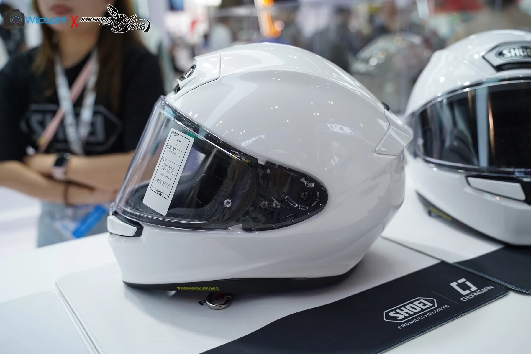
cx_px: 266
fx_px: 516
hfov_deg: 54.4
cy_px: 177
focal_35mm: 35
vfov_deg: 37.9
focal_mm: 35
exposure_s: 1/80
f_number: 3.5
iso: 160
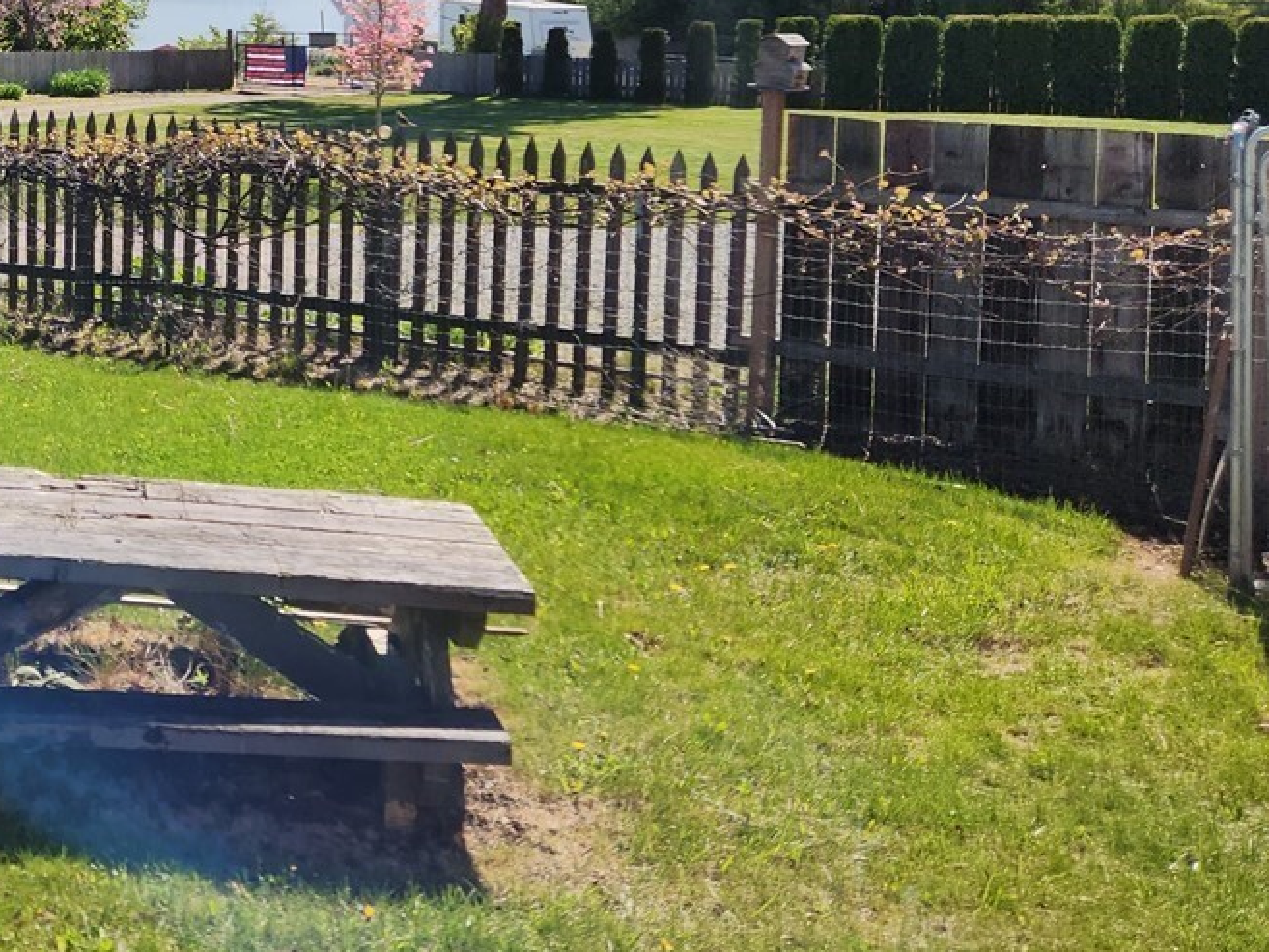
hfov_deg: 31.0
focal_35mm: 56
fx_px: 2053
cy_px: 14
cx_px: -89
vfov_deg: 24.9
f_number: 1.8
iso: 20
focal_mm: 5.4
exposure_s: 1/2049
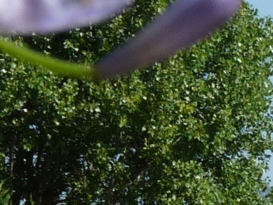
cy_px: 569
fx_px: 3187
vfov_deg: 3.6
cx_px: 593
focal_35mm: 404
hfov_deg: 4.8
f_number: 5.6
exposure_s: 1/400
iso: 100
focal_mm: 10.4
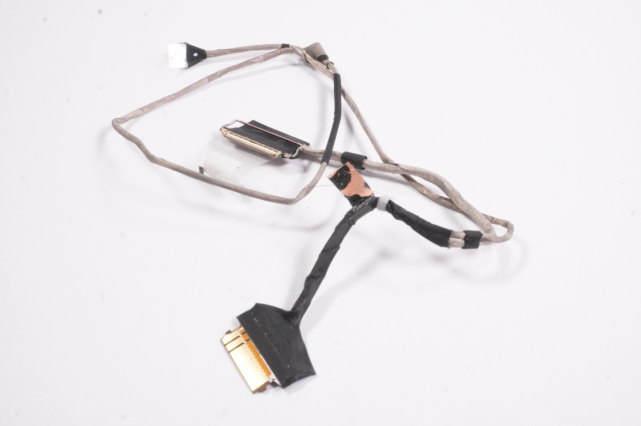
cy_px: 213
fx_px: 907
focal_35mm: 51
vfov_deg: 26.4
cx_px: 320
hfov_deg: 38.9
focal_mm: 34
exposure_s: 1/320
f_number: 20
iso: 6400
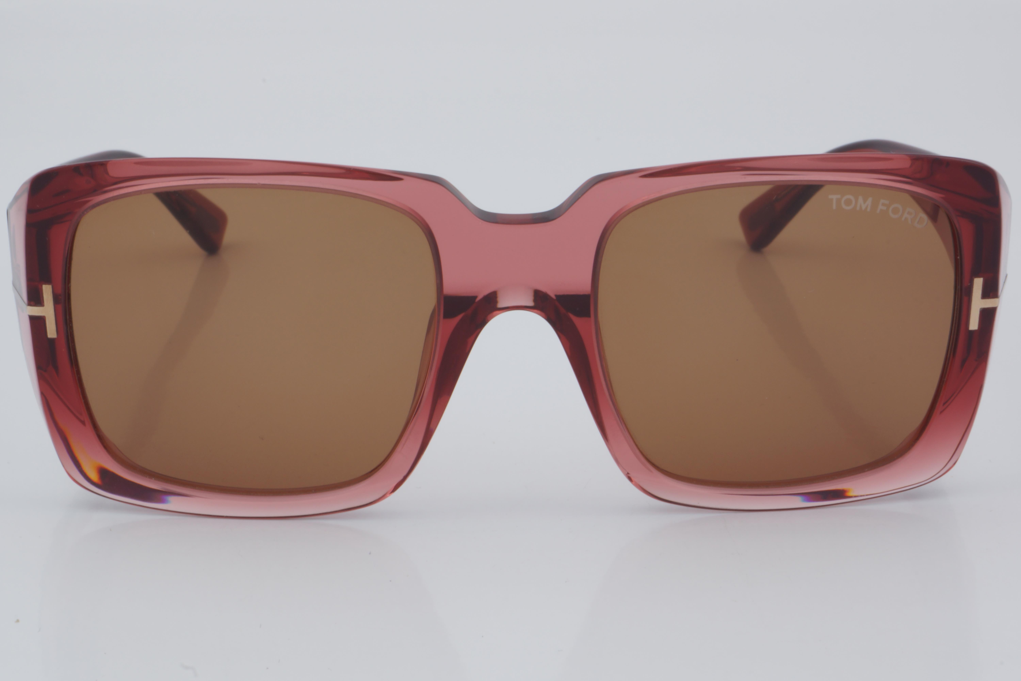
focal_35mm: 82
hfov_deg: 24.6
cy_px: 340
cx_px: 510
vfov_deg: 16.6
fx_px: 2340
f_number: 32
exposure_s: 1/4
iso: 100
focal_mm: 55
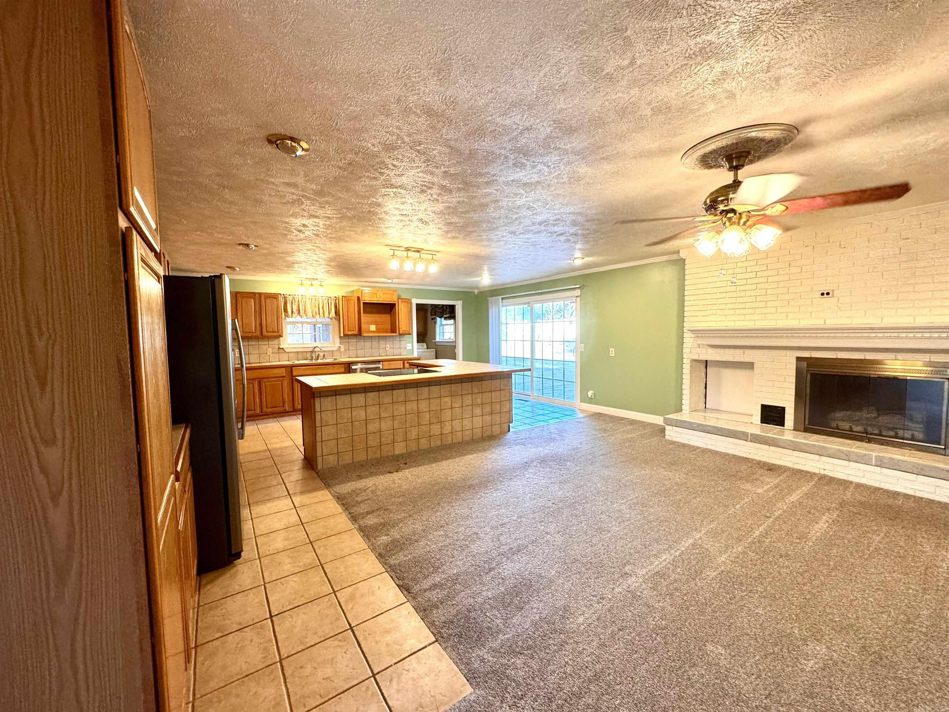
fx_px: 384
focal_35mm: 14
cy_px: 356
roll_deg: +0.7
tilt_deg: -5.2
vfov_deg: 85.7
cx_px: 474
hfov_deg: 102.1
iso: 250
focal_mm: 2.22
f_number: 2.2
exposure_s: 1/120
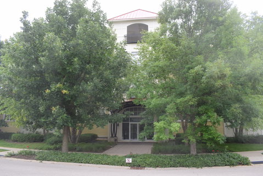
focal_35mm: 27
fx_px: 197
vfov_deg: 48.0
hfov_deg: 67.4
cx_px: 132
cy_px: 88
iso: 400
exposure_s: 1/250
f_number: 8
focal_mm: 18
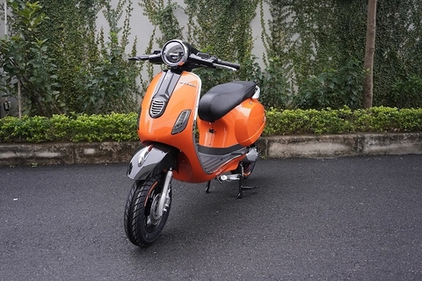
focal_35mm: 30
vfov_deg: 43.6
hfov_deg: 61.9
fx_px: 352
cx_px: 211
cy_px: 140
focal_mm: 20
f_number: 4
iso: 2500
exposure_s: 1/160
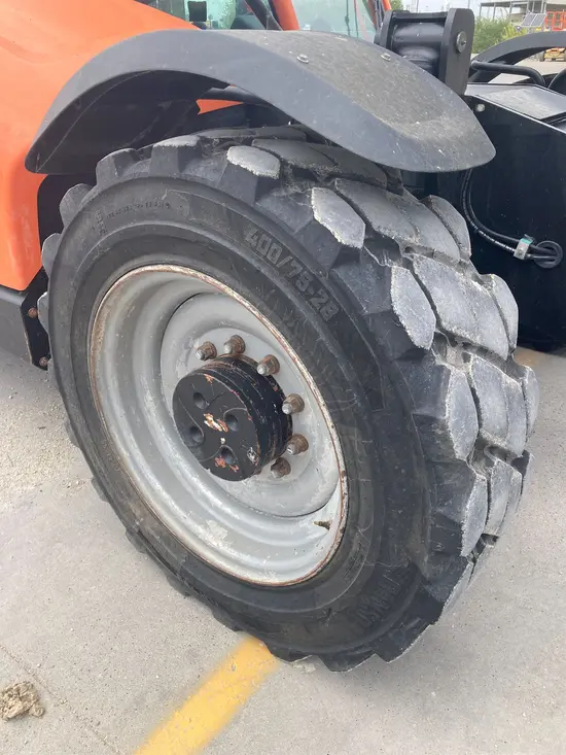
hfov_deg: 49.8
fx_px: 610
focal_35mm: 28
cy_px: 378
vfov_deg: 63.4
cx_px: 283
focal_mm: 3.99
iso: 20
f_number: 1.8
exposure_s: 1/534
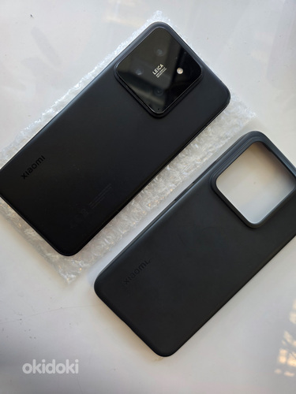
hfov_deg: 58.9
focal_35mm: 23
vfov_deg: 73.9
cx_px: 148
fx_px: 262
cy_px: 197
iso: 80
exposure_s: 1/100
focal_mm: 6.3
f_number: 1.7
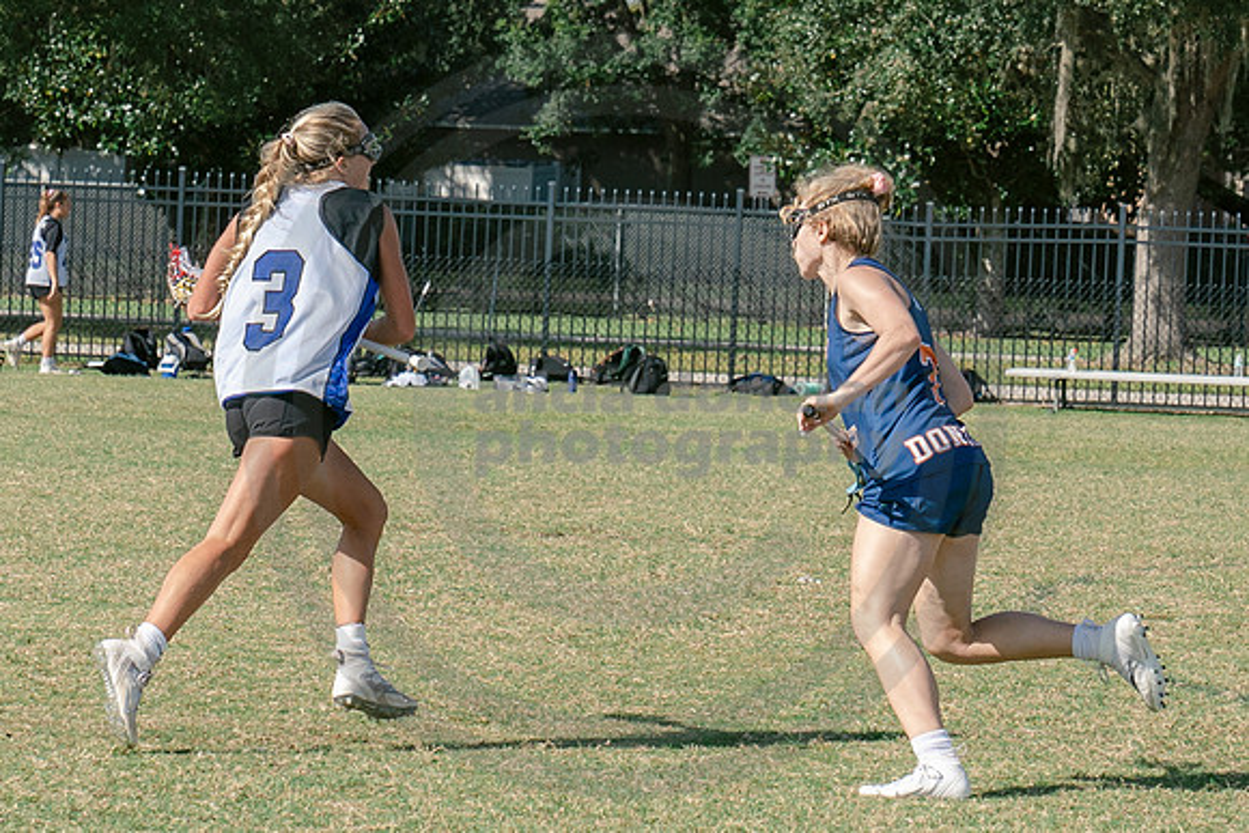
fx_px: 7701
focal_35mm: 222
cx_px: 695
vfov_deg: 6.2
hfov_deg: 9.3
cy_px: 427
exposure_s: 1/1000
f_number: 5.6
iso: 250
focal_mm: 70
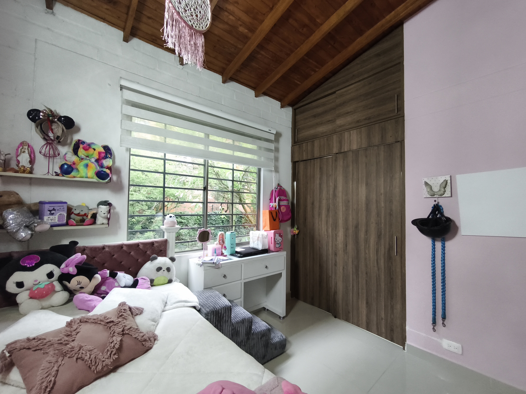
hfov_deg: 98.2
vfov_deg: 81.7
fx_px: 228
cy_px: 197
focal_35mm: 15
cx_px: 263
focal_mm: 1.91
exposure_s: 1/30
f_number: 2.2
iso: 500
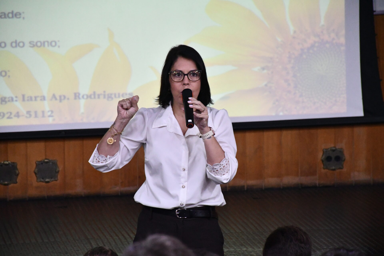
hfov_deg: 9.8
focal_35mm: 210
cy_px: 128
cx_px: 192
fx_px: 2240
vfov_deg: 6.5
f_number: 5.6
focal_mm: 140
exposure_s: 1/125
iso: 7200
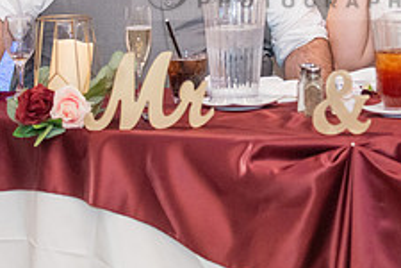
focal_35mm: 222
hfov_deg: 9.3
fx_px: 2473
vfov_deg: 6.2
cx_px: 287
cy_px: -22
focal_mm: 86
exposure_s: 1/125
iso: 2000
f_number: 2.8
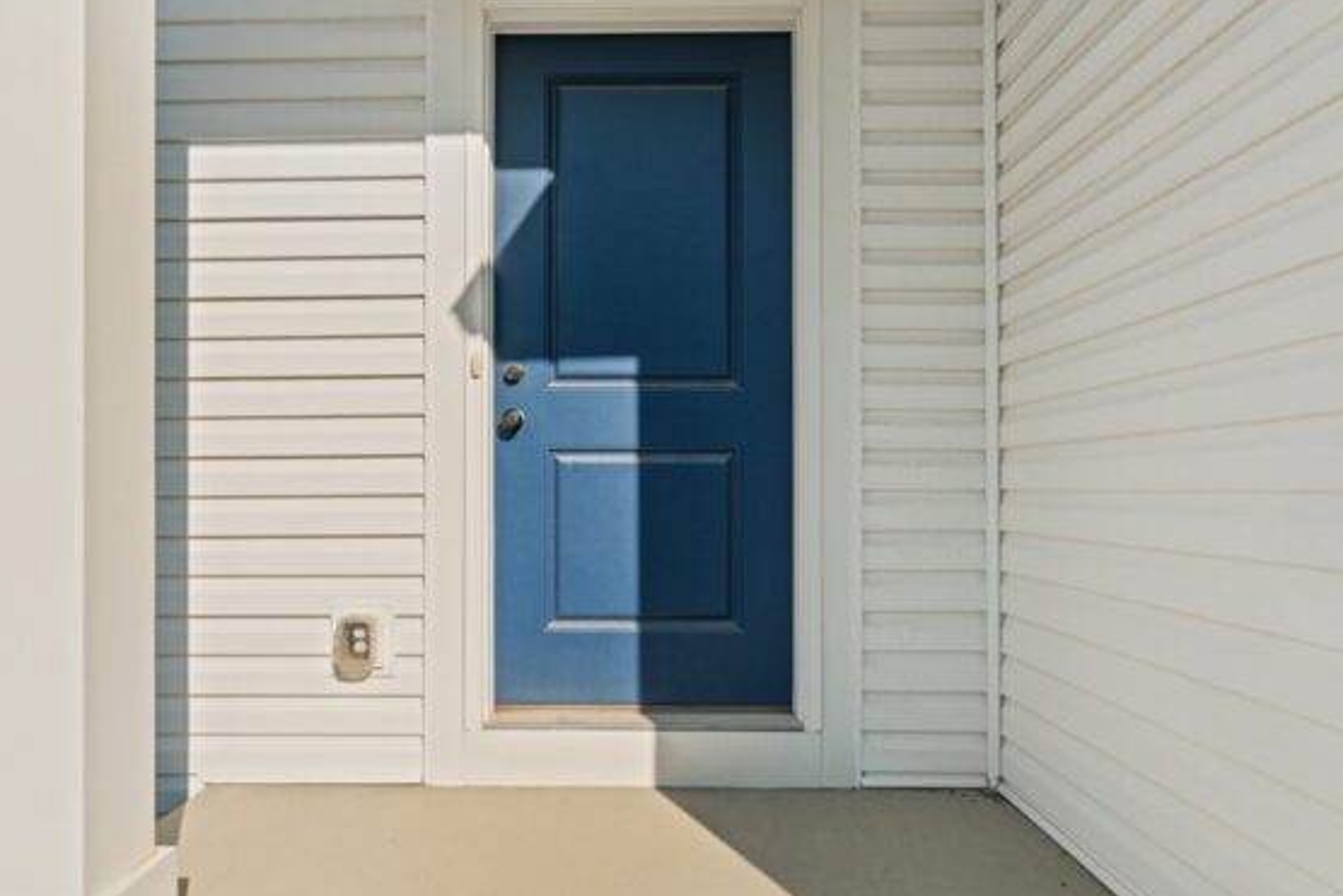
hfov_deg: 76.0
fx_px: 858
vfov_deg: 55.1
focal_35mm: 23
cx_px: 633
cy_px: 467
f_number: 9
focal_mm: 16
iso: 400
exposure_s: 1/250
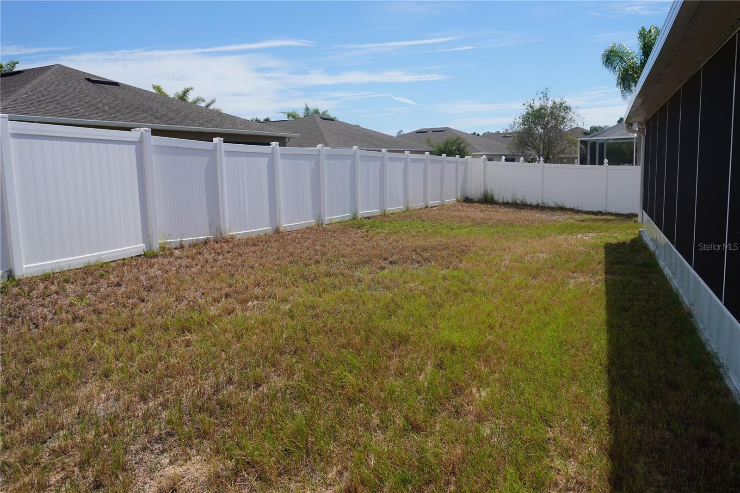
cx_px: 370
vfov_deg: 45.7
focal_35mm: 28
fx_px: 586
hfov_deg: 64.6
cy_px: 246
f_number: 5
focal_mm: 19
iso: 100
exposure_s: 1/1000
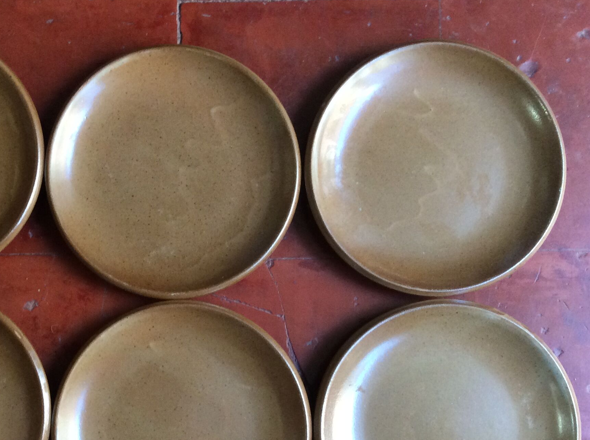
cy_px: 315
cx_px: 181
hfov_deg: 39.1
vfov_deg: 29.8
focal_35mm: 48
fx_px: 817
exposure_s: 1/25
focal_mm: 3.3
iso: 160
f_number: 2.4
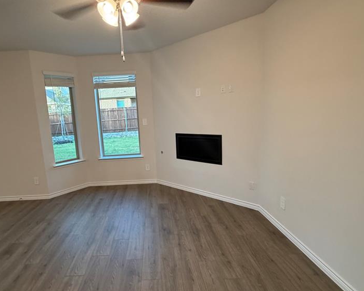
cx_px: 153
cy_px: 146
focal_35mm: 20
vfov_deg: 68.1
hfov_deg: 79.8
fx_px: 215
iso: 200
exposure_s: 1/60
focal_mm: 2.22
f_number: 2.2
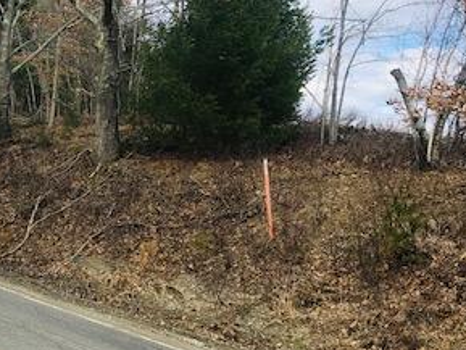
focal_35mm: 62
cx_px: 63
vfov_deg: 23.5
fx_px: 835
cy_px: 100
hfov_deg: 30.1
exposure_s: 1/1681
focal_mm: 3.99
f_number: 1.8
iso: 20
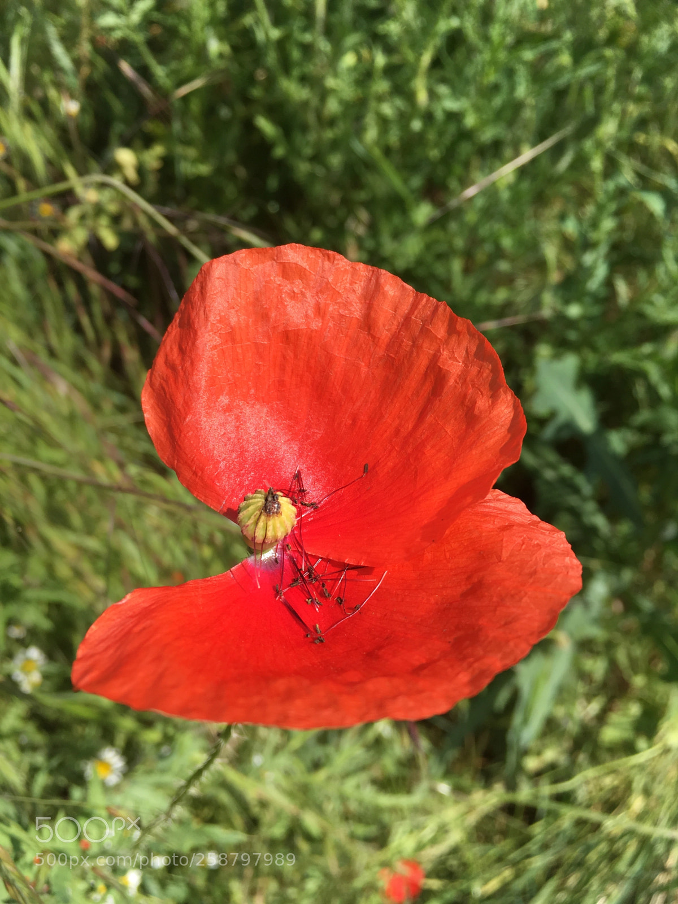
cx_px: 339
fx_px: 757
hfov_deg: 48.2
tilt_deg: -53.3
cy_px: 452
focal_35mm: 29
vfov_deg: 61.7
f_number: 2.2
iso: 25
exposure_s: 1/845
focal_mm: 4.15
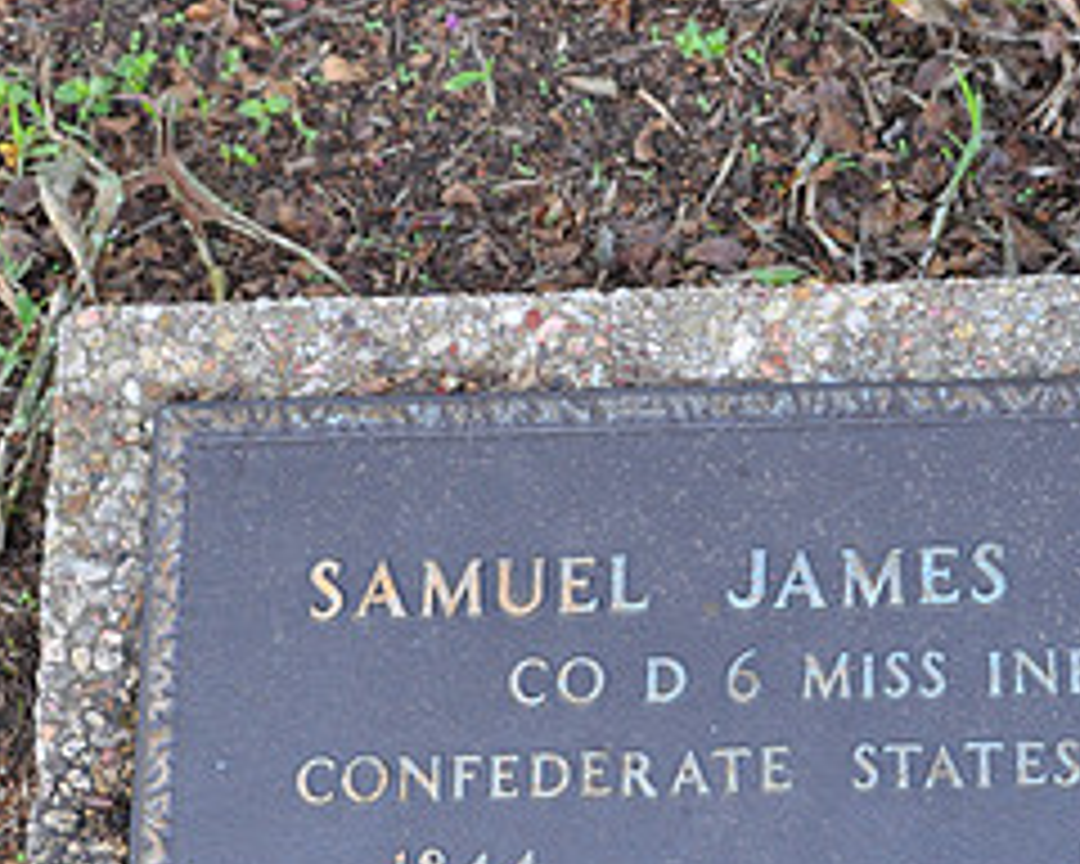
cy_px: 569
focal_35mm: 95
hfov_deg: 19.8
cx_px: 963
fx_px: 3037
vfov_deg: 16.2
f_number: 5.6
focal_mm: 28
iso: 400
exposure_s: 1/30
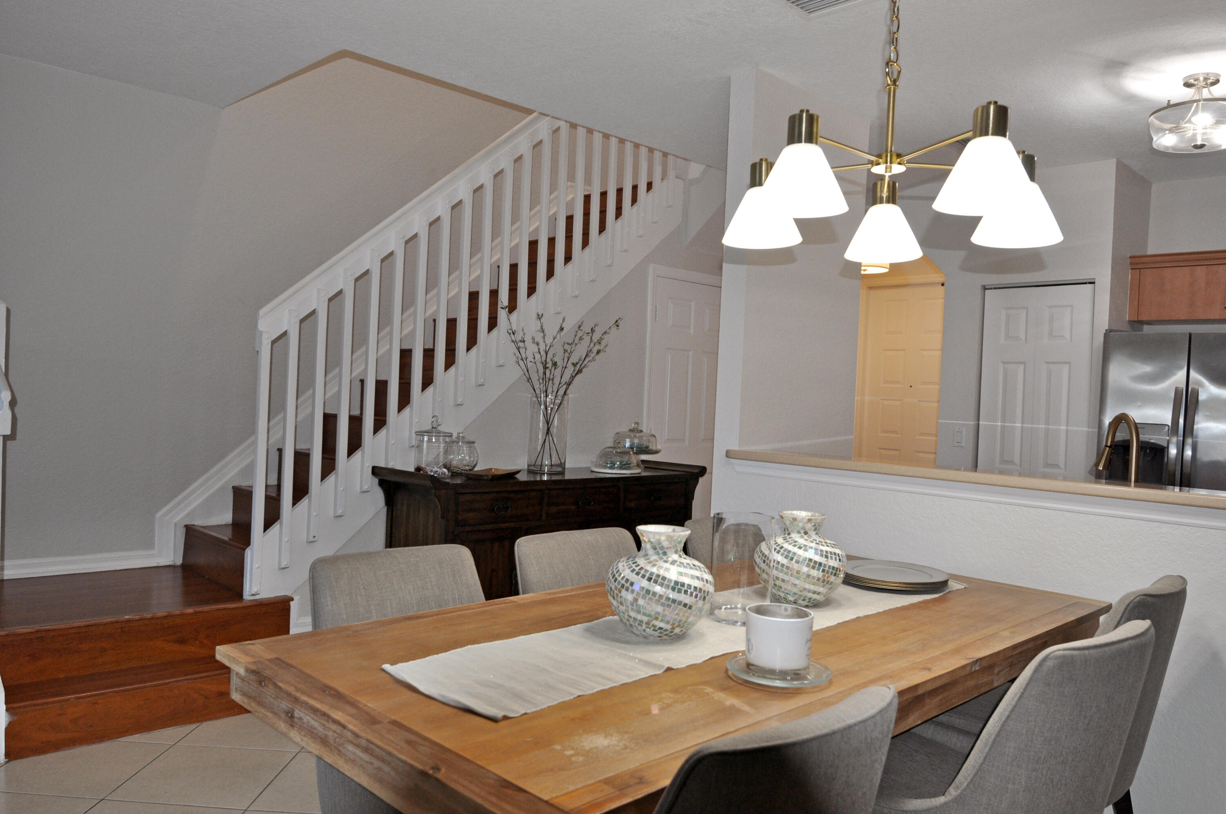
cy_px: 407
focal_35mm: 26
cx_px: 613
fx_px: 867
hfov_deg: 70.5
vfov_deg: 50.3
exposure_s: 1/125
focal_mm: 17
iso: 500
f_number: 4
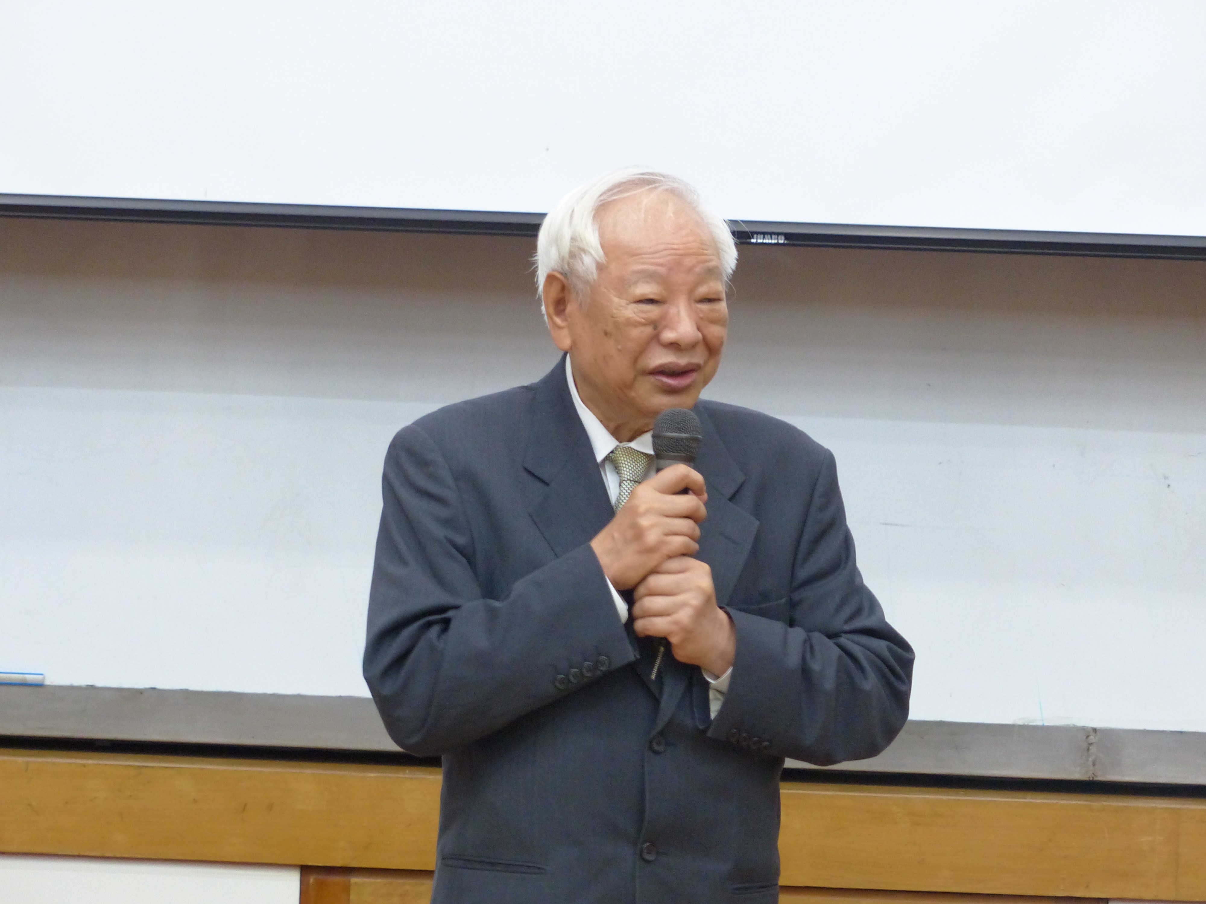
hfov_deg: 6.8
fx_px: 10103
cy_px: 452
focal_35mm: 290
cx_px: 603
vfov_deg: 5.1
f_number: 2.8
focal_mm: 52.3
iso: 400
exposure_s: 1/40
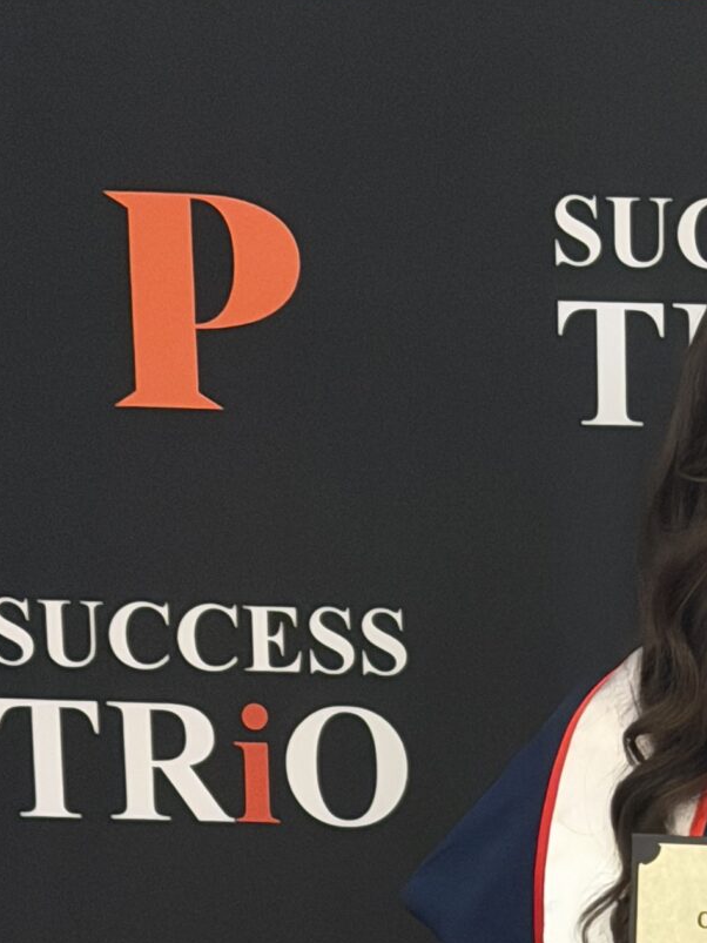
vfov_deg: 12.3
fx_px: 4168
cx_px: 1084
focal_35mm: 153
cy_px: 1399
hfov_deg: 9.4
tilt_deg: -14.1
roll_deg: +0.0
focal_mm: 6.76
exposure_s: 1/36
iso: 400
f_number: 1.78
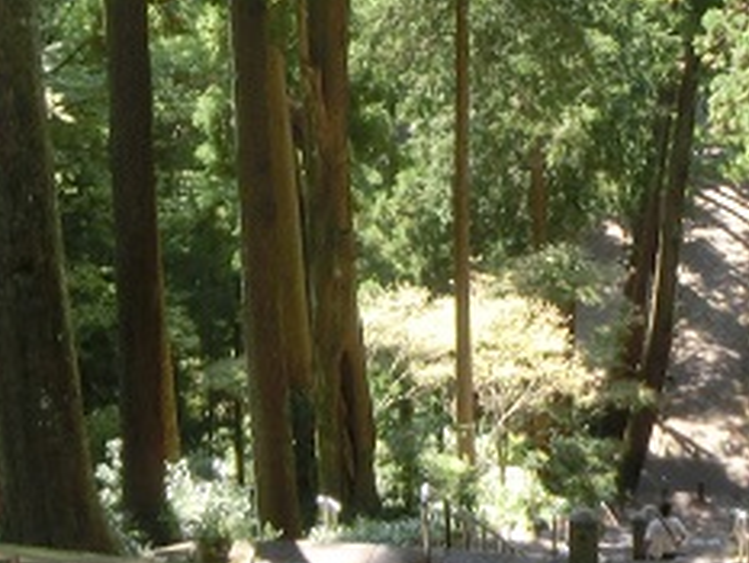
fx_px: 2230
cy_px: 97
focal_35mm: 103
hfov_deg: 19.0
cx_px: 479
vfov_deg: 14.3
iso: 80
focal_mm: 4.24
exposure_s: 1/125
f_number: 3
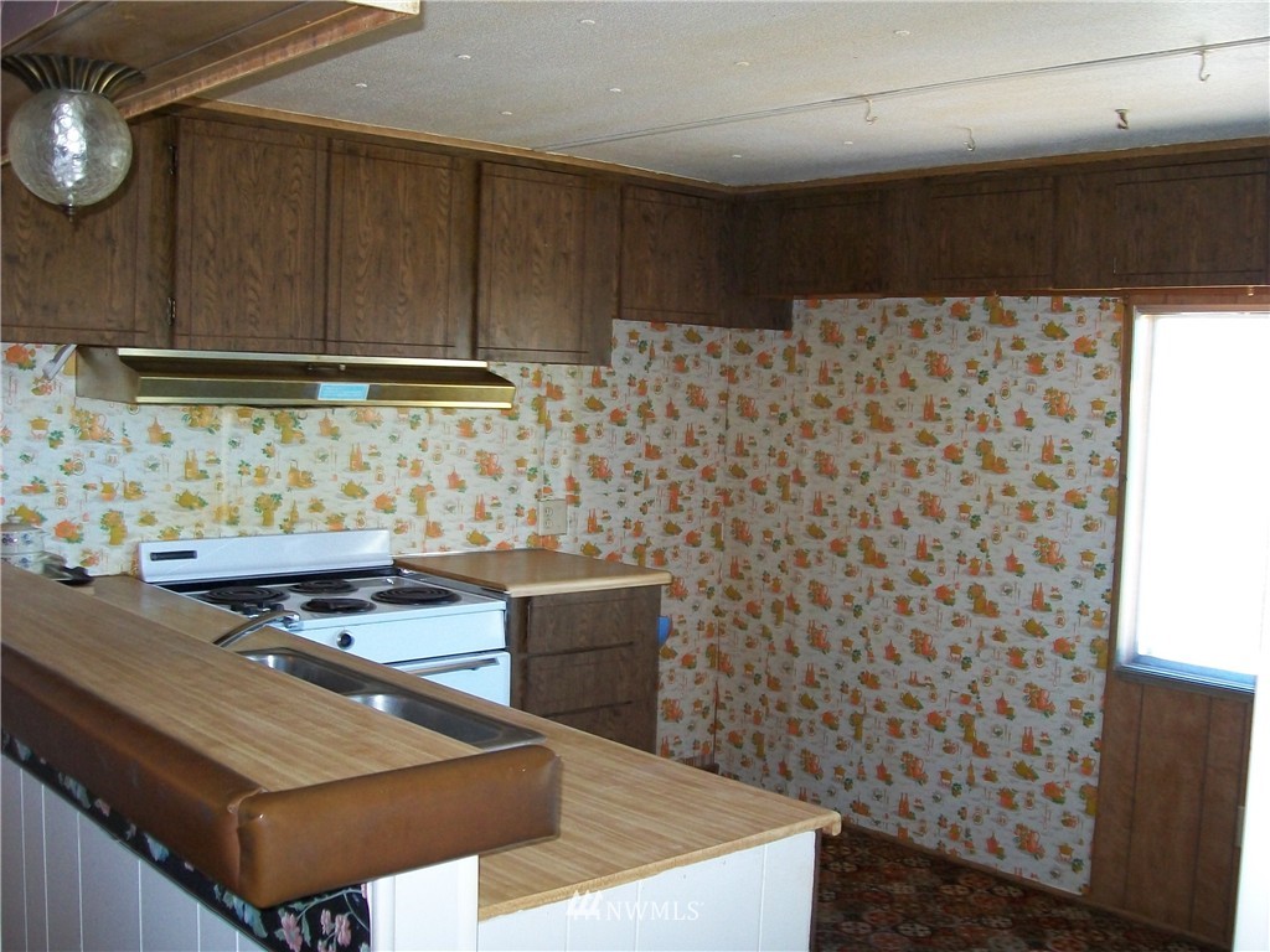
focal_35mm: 36
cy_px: 476
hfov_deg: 51.4
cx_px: 635
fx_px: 1321
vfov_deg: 39.7
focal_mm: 6
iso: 160
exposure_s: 1/30
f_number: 2.7
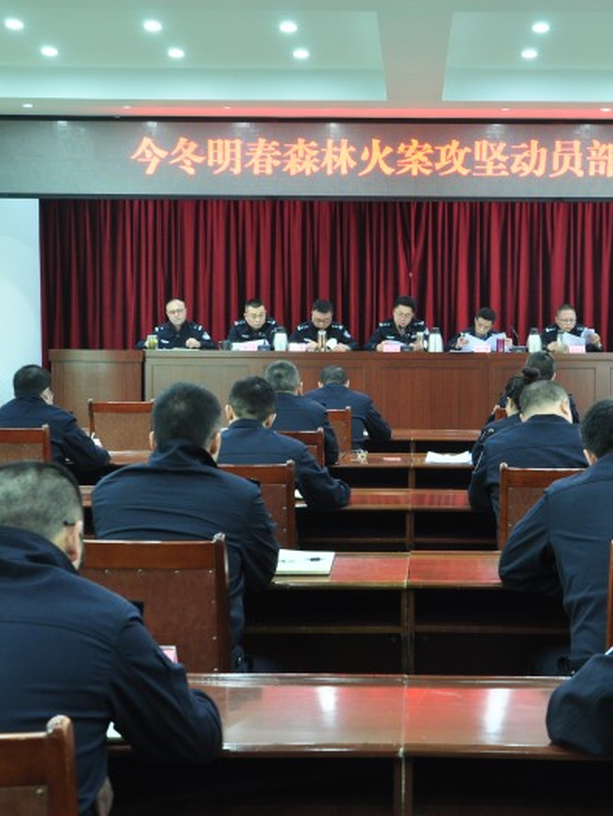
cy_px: 409
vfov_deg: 35.1
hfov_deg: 26.6
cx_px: 405
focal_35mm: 55
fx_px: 1291
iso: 500
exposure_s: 1/20
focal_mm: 25
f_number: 6.3
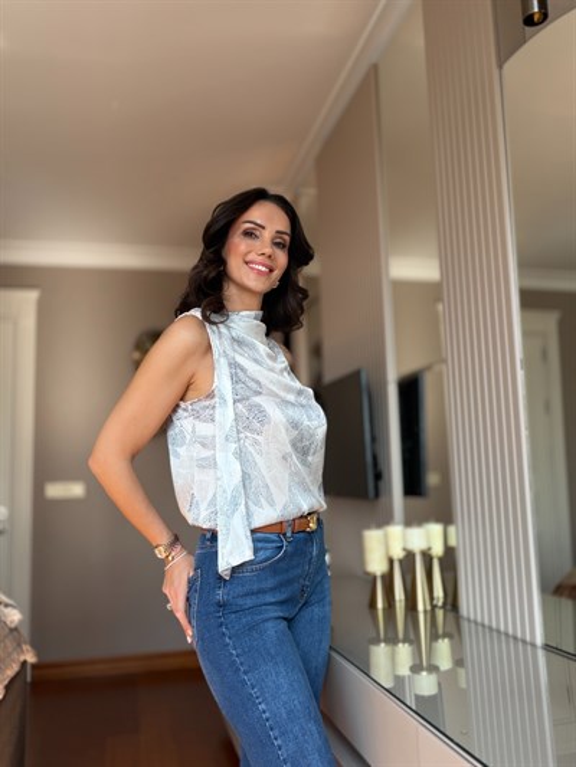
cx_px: 288
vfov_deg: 60.0
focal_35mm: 30
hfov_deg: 46.8
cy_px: 384
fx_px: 665
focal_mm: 2.71
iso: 32
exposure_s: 1/121
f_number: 1.9
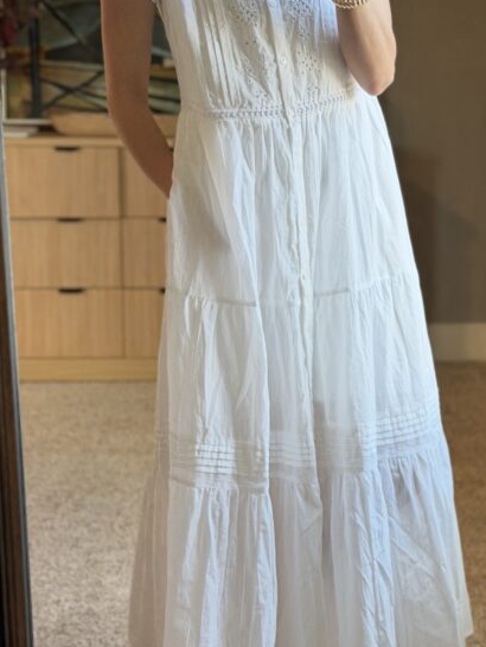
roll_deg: +0.0
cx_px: 381
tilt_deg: -21.3
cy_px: 242
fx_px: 1683
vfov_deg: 21.7
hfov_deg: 16.3
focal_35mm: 90
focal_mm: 6.76
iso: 125
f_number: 1.78
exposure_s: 1/60
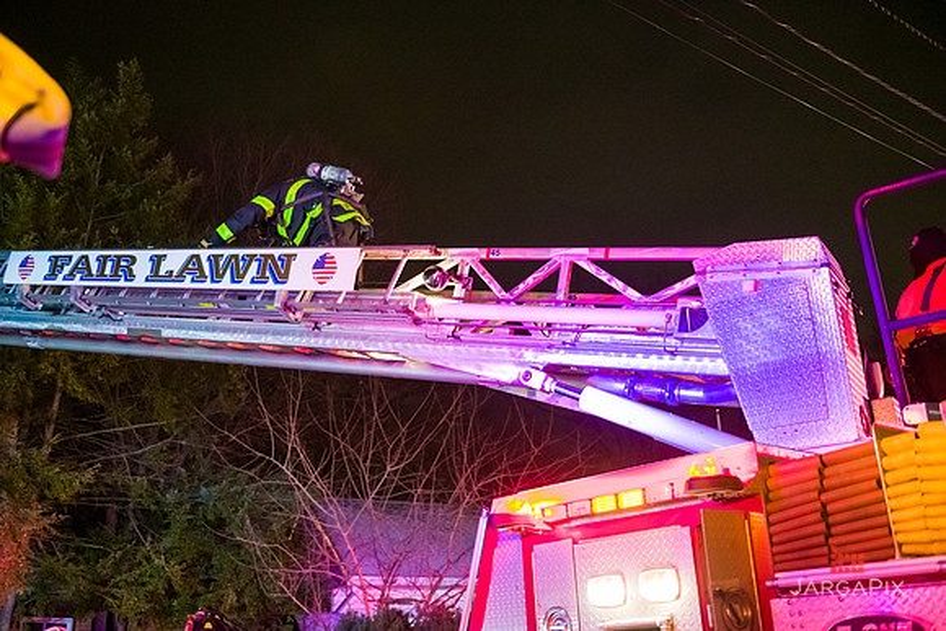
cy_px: 316
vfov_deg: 35.1
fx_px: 999
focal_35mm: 38
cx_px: 473
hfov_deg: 50.7
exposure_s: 1/125
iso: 3200
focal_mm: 38
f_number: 3.2
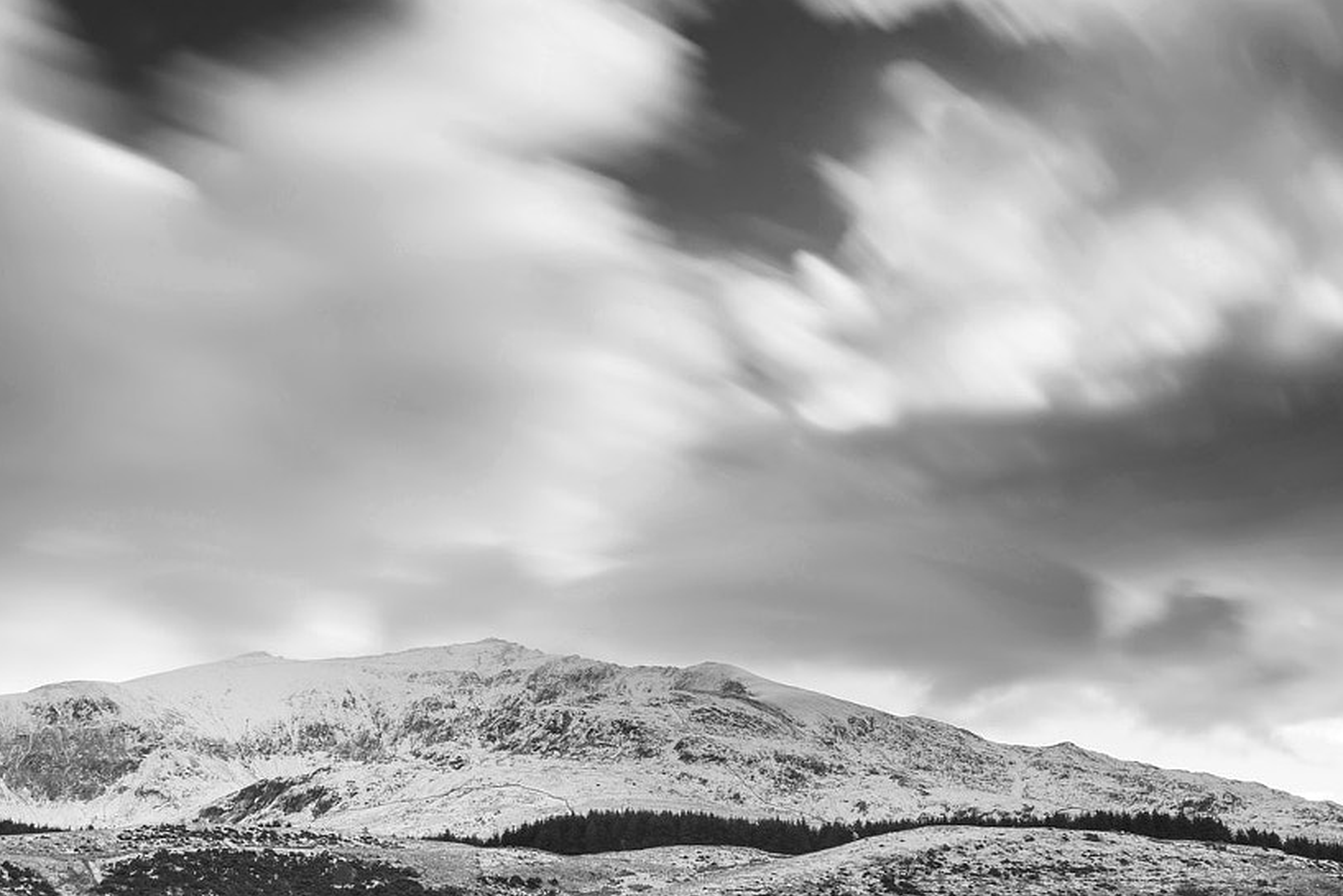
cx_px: 396
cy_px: 529
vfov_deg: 28.6
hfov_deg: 41.1
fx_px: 1754
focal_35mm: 47
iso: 100
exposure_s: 30
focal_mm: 24
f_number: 16
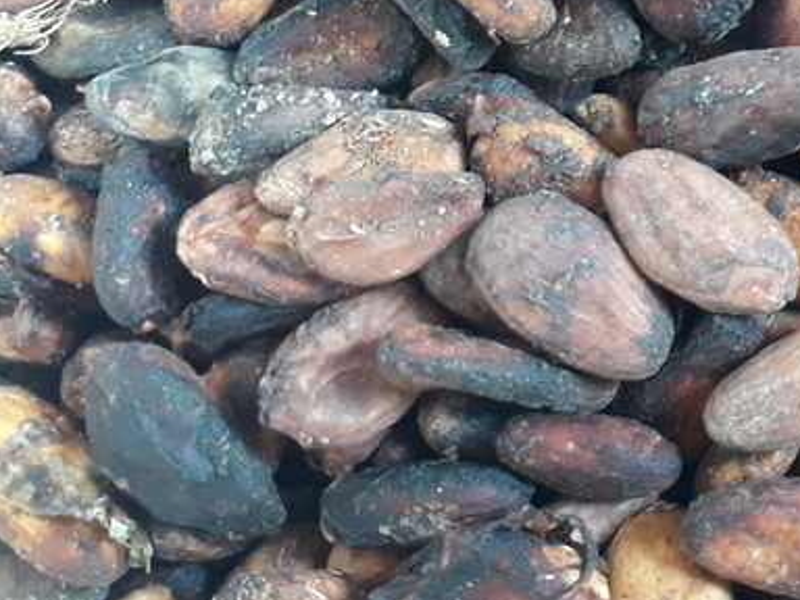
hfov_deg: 24.2
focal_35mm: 72
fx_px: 1664
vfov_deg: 20.0
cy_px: 48
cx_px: 996
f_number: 1.9
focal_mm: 3.6
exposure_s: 1/30
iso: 160
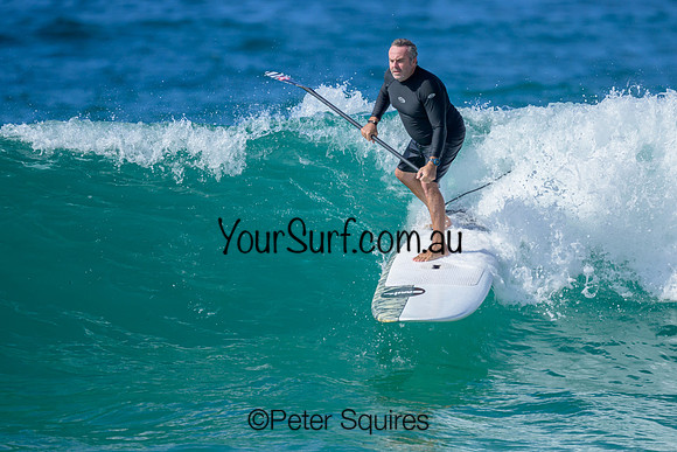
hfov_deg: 2.1
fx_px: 18150
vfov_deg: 1.4
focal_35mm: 965
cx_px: 407
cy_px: 227
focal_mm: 800
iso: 320
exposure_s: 1/2000
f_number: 6.3
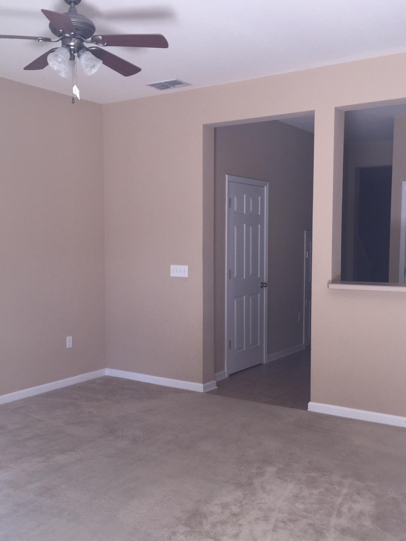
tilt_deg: -4.3
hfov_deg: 37.6
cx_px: 171
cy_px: 289
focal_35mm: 38
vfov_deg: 48.9
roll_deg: -0.2
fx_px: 594
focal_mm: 4.15
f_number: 2.2
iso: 32
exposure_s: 1/30
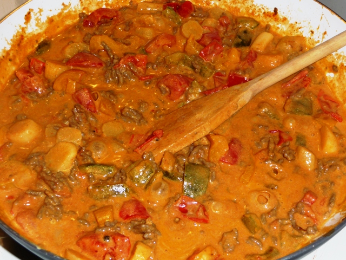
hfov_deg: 27.0
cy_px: 130
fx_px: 720
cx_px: 173
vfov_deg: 20.4
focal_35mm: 72
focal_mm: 12.2
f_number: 4.6
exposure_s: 1/40
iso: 100
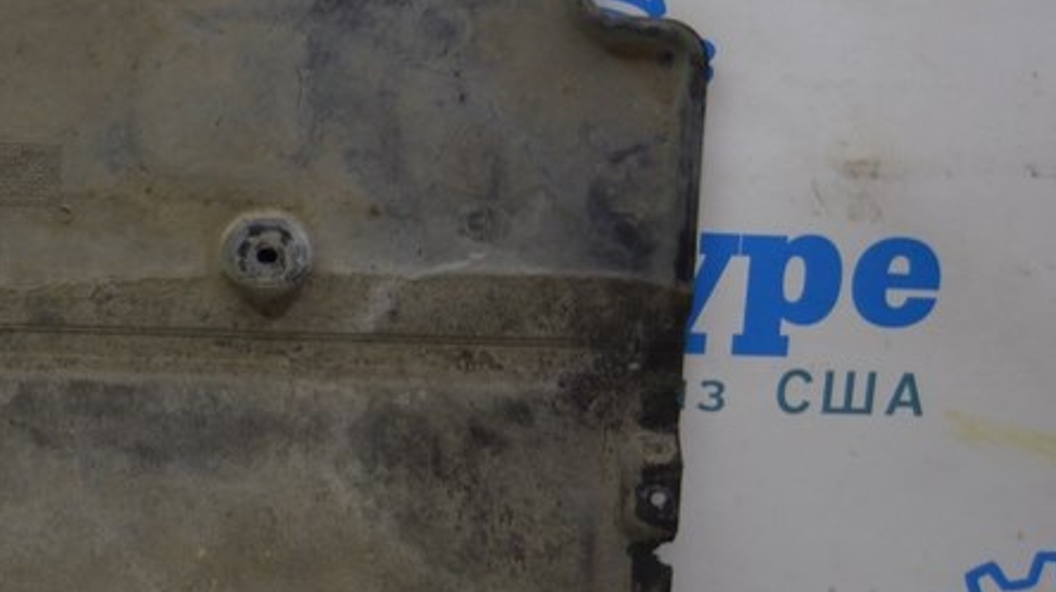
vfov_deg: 13.9
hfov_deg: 23.3
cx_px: -48
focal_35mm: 87
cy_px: 308
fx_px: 2434
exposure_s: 1/60
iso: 400
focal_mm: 24
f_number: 3.8
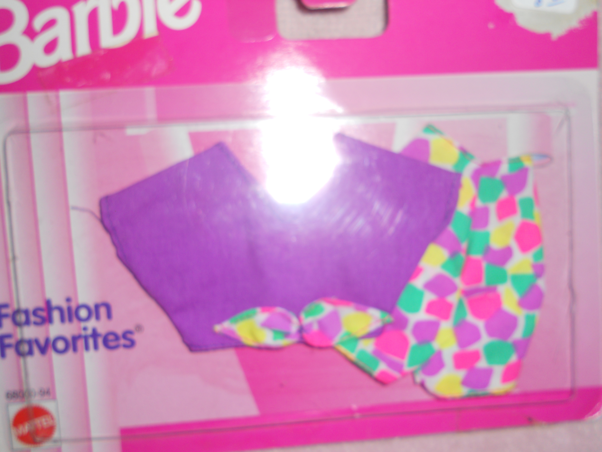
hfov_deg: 56.8
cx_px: 301
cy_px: 226
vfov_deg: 44.2
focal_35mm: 32
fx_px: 557
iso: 80
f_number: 8.8
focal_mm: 5.8
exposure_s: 1/25
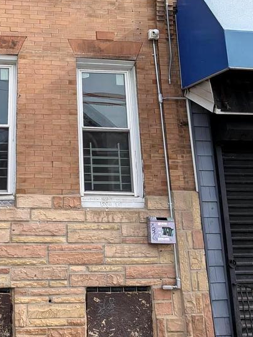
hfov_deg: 29.5
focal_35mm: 48
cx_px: 44
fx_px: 468
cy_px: 51
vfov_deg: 37.7
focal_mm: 4.53
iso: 29
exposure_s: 1/1404
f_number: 1.7
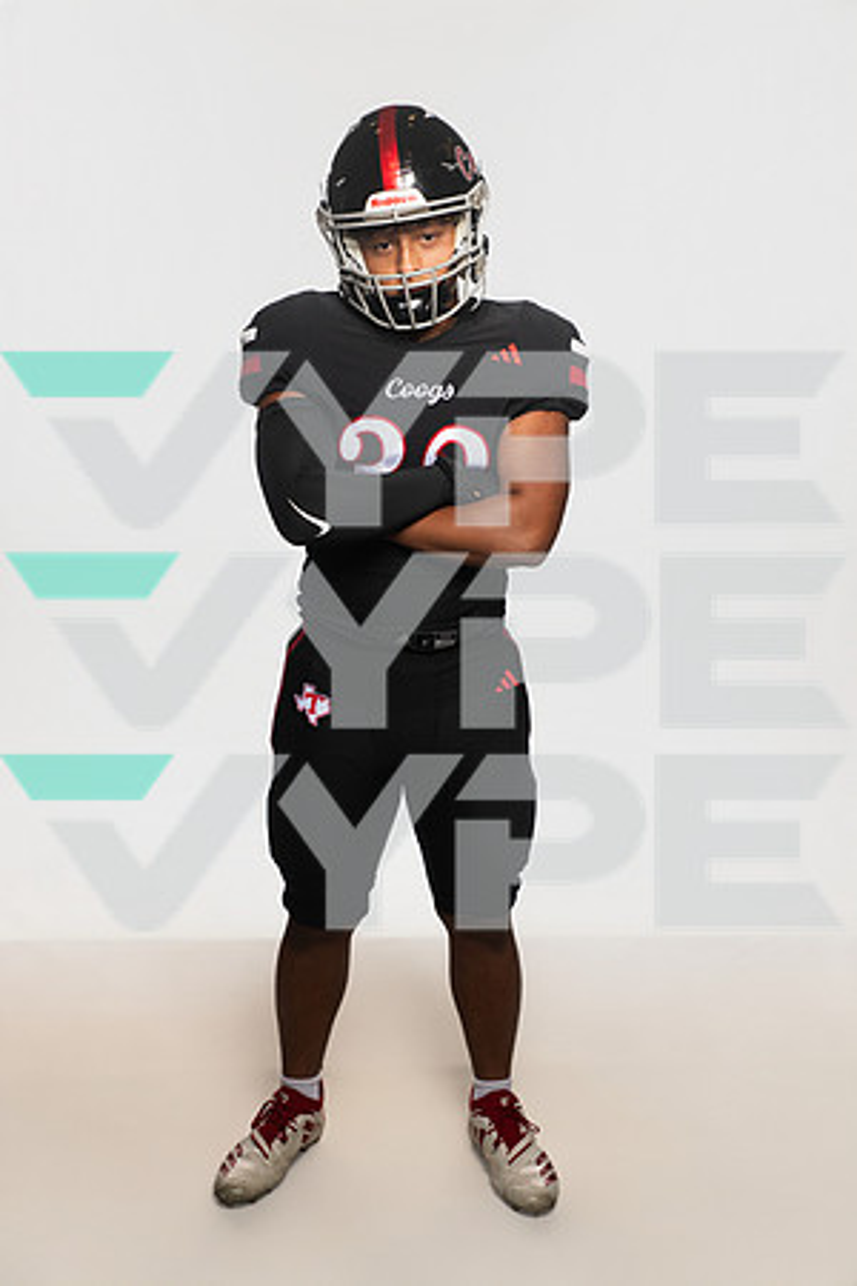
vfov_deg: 41.1
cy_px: 643
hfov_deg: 28.1
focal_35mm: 48
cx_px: 428
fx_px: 1714
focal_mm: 48
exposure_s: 1/200
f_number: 6.3
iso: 500
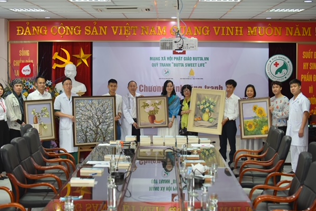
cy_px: 108
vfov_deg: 18.2
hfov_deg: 27.0
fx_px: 659
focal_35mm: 75
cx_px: 148
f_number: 3.5
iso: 1000
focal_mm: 70
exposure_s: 1/125
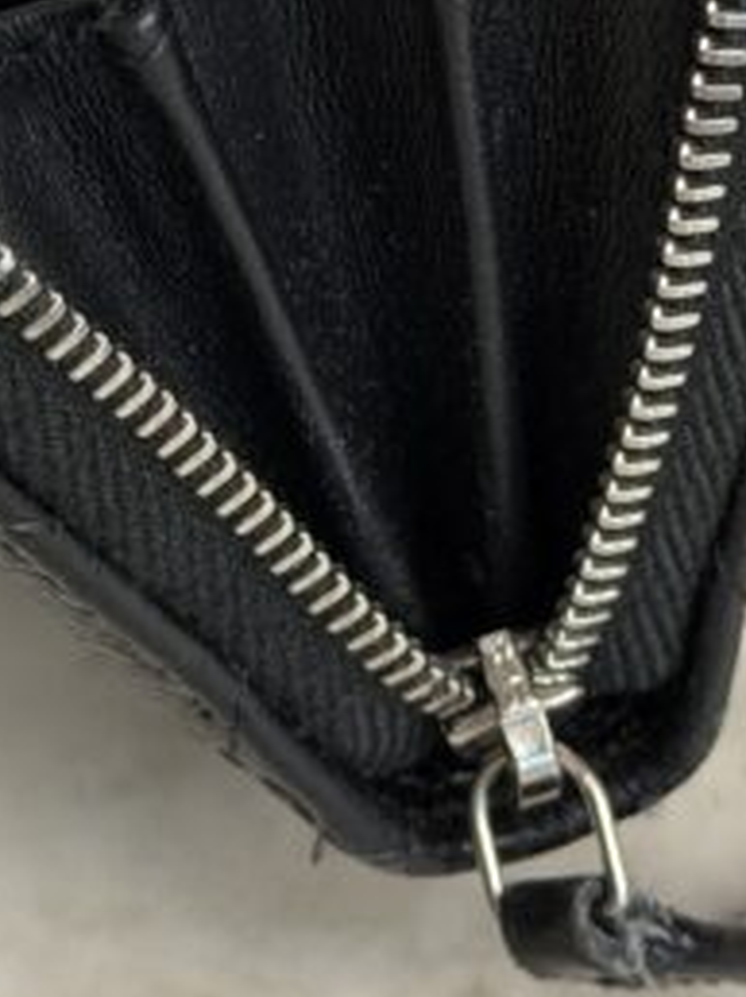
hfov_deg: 9.9
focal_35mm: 149
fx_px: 4289
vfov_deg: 13.1
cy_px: 46
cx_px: 209
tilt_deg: -49.3
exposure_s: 1/120
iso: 64
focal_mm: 6.76
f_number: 1.78
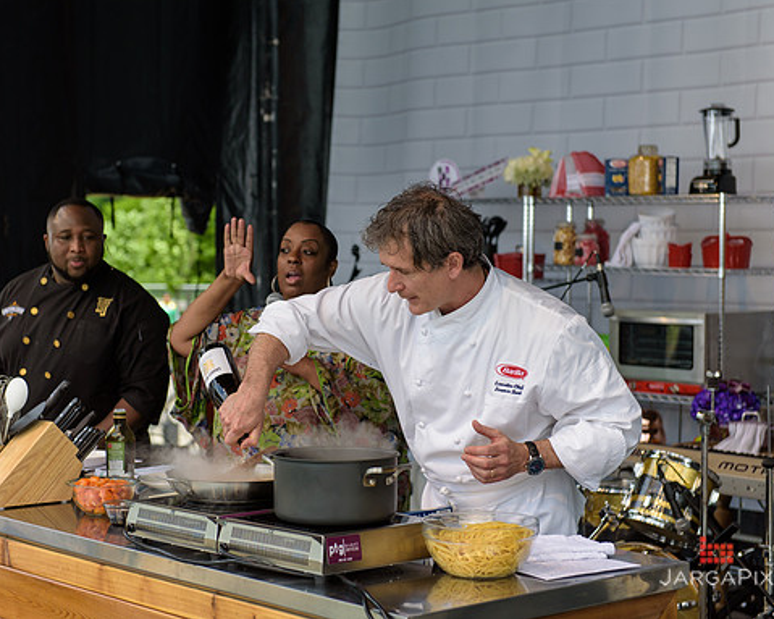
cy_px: 308
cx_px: 346
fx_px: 1718
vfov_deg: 20.4
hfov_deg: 25.4
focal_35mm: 75
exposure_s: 1/1250
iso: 200
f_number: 3.2
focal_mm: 66
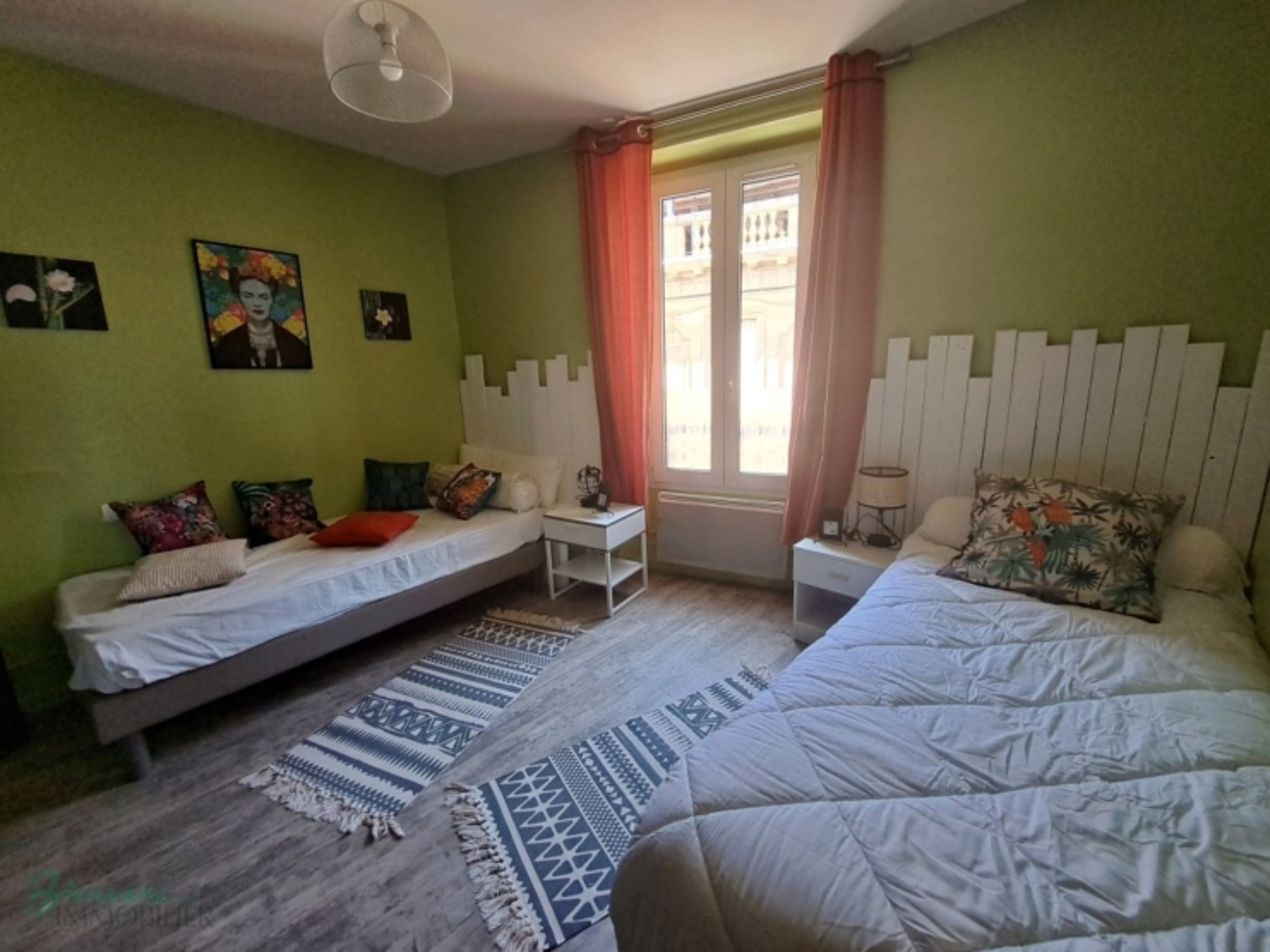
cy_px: 476
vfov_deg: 89.9
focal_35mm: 13
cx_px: 635
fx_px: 477
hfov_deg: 106.2
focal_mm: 1.74
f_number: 2.2
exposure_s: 1/50
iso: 100
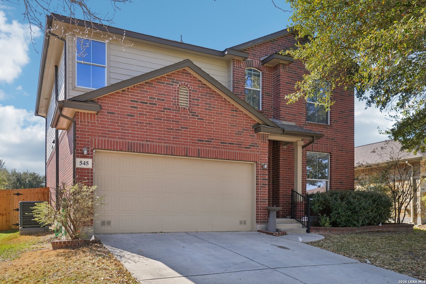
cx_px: 213
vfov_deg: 43.6
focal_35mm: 30
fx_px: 355
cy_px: 142
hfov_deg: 61.9
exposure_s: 1/200
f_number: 8
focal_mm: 30
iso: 200
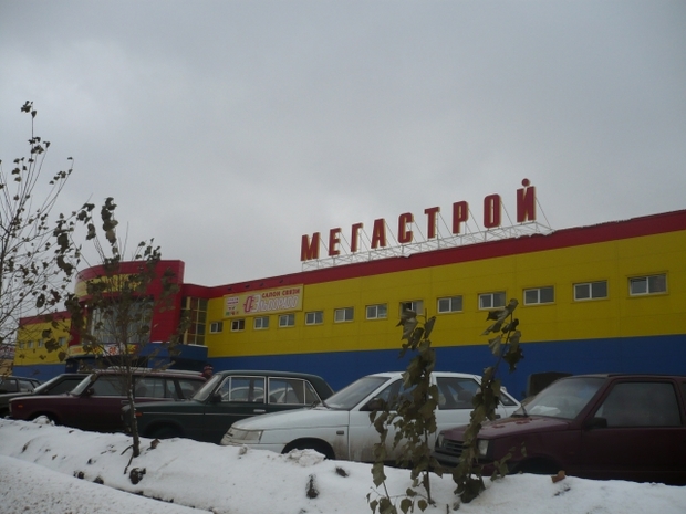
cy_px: 257
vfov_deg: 40.7
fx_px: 694
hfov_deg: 52.6
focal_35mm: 35
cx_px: 343
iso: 100
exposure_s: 1/320
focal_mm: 5.8
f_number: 2.8
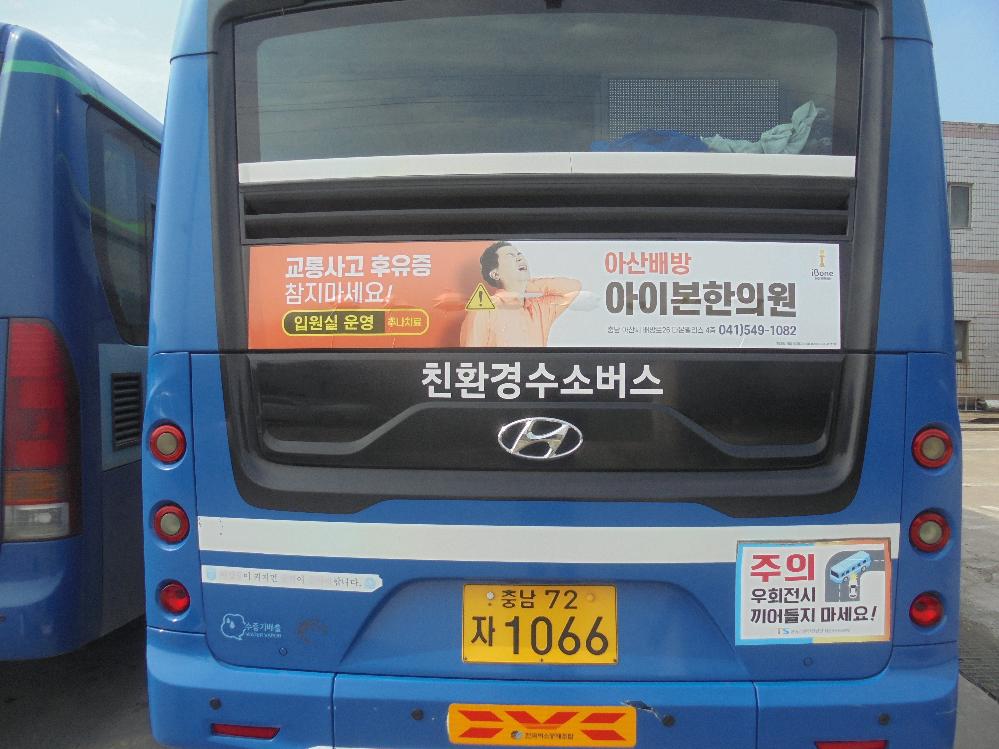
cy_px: 374
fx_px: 750
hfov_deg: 67.3
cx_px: 500
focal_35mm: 26
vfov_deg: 53.1
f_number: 3.5
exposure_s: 1/500
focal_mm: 4.6
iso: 100
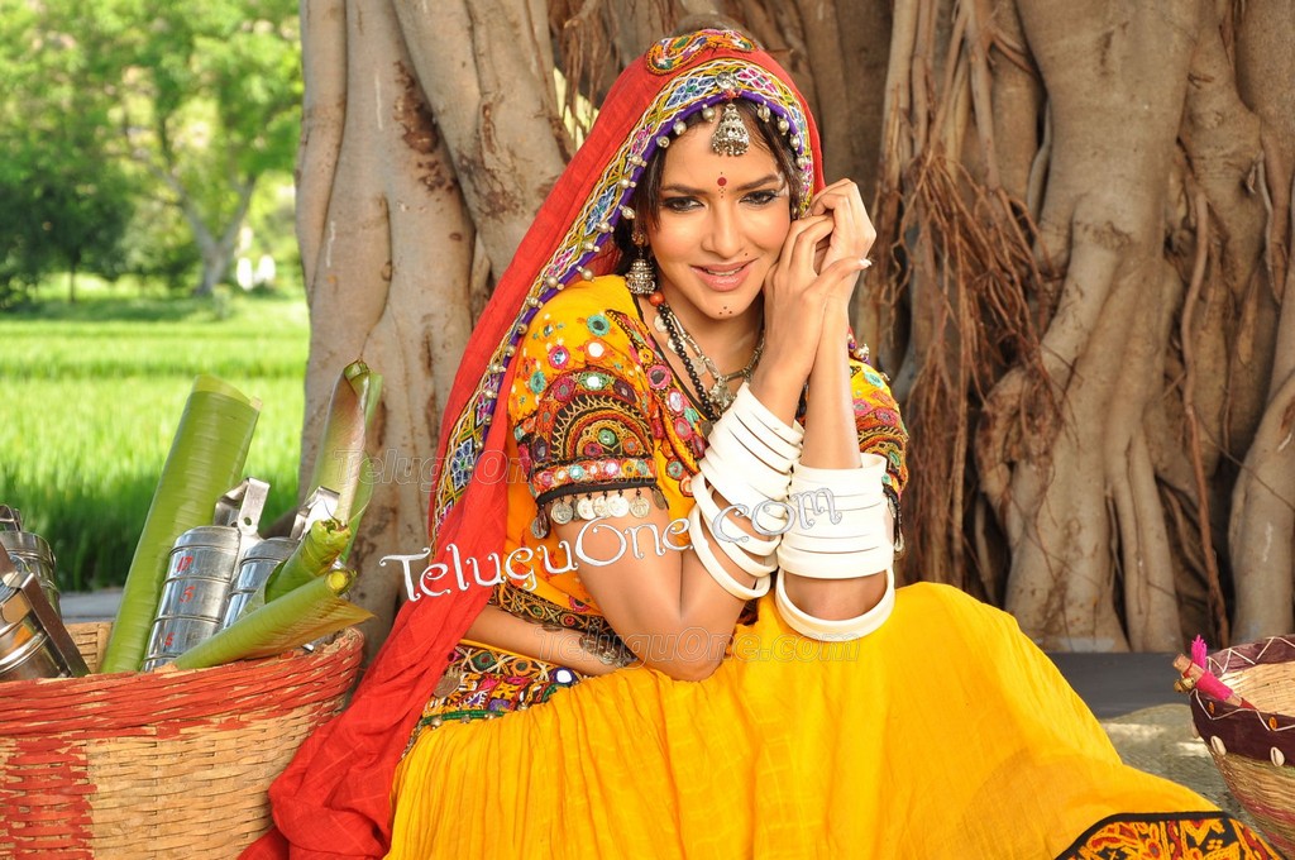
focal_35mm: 75
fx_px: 2694
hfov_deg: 27.0
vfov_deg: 18.1
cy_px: 430
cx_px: 648
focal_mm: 50
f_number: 5.6
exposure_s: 1/200
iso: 320
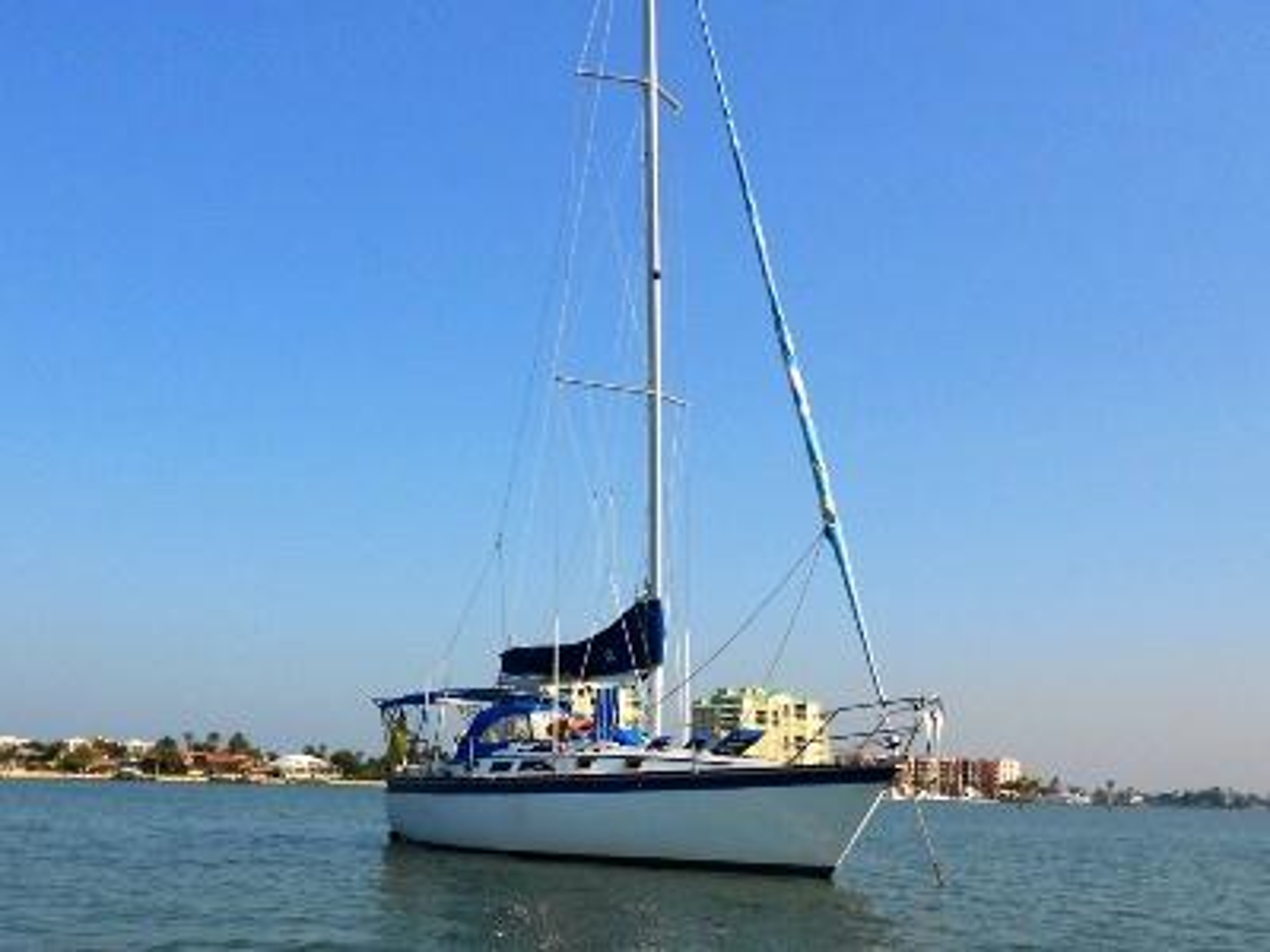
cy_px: 476
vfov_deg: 53.1
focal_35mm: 26
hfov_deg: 67.3
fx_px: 954
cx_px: 635
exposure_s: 1/250
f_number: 8
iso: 80
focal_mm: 4.6
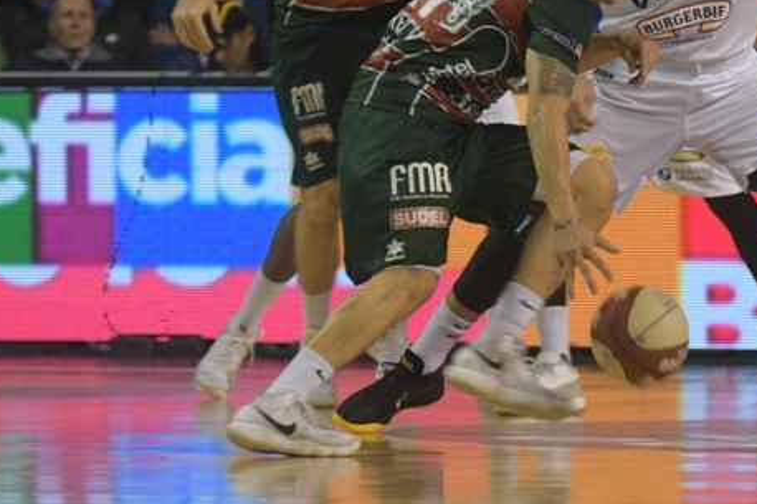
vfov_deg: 3.5
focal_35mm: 393
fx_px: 8260
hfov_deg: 5.2
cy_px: 77
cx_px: 544
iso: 2500
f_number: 2.8
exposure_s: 1/400
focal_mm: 150
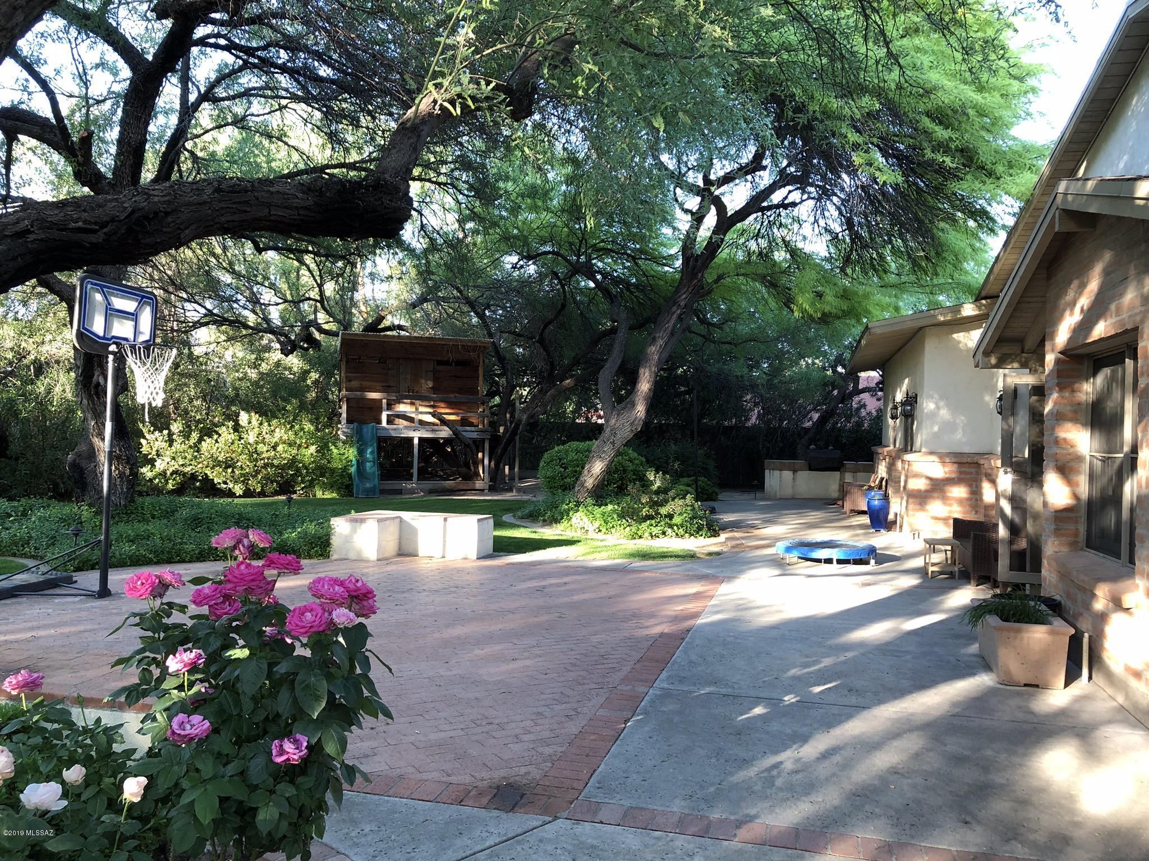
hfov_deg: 63.4
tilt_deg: -0.7
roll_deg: -1.2
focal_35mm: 28
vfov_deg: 49.7
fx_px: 929
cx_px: 574
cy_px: 430
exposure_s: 1/40
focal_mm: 3.99
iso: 25
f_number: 1.8
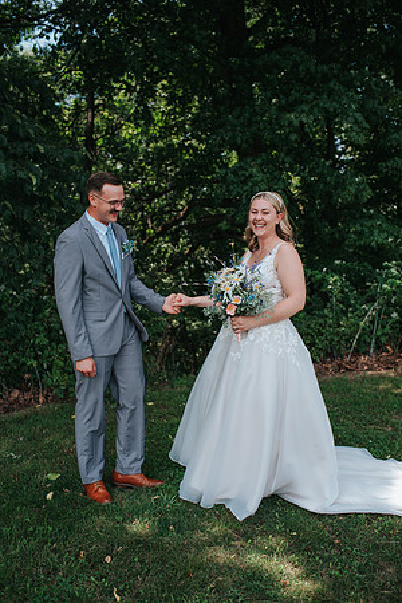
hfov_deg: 37.9
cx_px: 201
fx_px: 586
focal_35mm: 35
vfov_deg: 54.4
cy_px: 302
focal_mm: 35
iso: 100
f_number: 2.8
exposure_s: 1/320
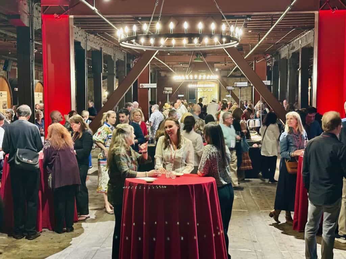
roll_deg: +0.6
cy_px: 130
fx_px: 480
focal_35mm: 48
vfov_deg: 30.3
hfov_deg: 39.7
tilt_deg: -3.7
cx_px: 173
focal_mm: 6.86
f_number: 1.78
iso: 500
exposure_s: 1/30
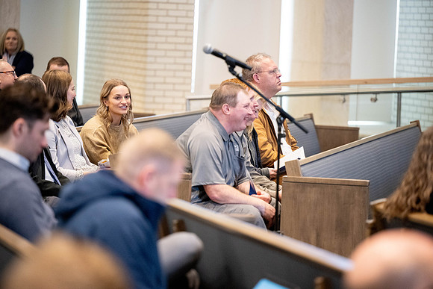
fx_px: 1805
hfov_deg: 13.7
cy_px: 144
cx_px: 216
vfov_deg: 9.2
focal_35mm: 150
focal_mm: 150
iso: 4000
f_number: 2.8
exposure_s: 1/250
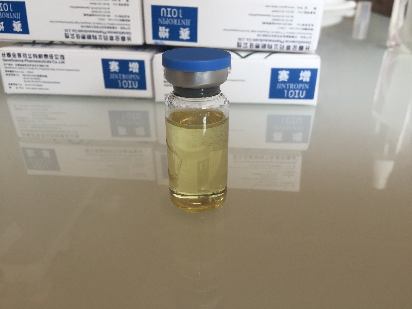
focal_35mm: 29
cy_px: 154
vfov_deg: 48.2
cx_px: 206
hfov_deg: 61.7
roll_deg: -0.7
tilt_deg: -26.4
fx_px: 345
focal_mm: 4.15
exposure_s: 1/100
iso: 40
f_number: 2.2
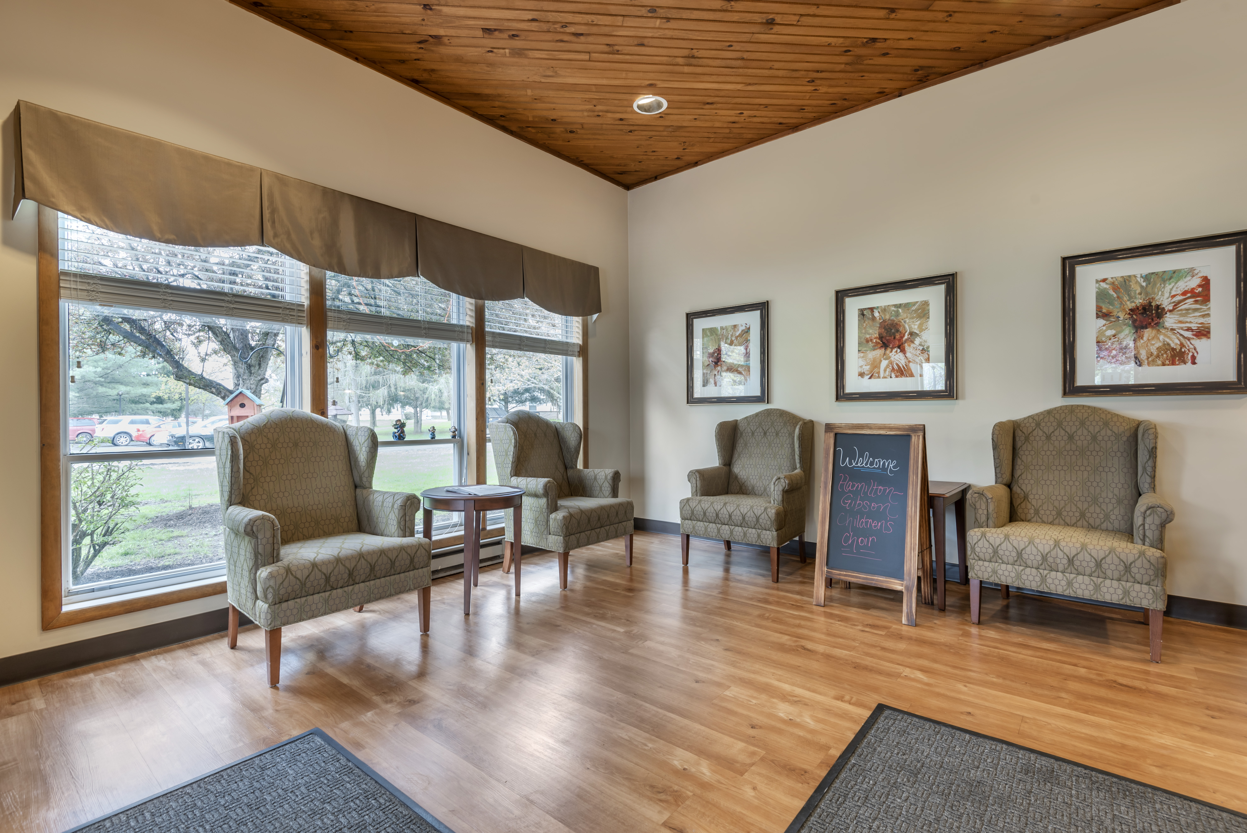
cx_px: 624
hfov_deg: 96.7
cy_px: 416
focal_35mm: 16
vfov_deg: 73.8
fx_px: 554
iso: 200
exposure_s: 1/6
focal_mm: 16
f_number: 9
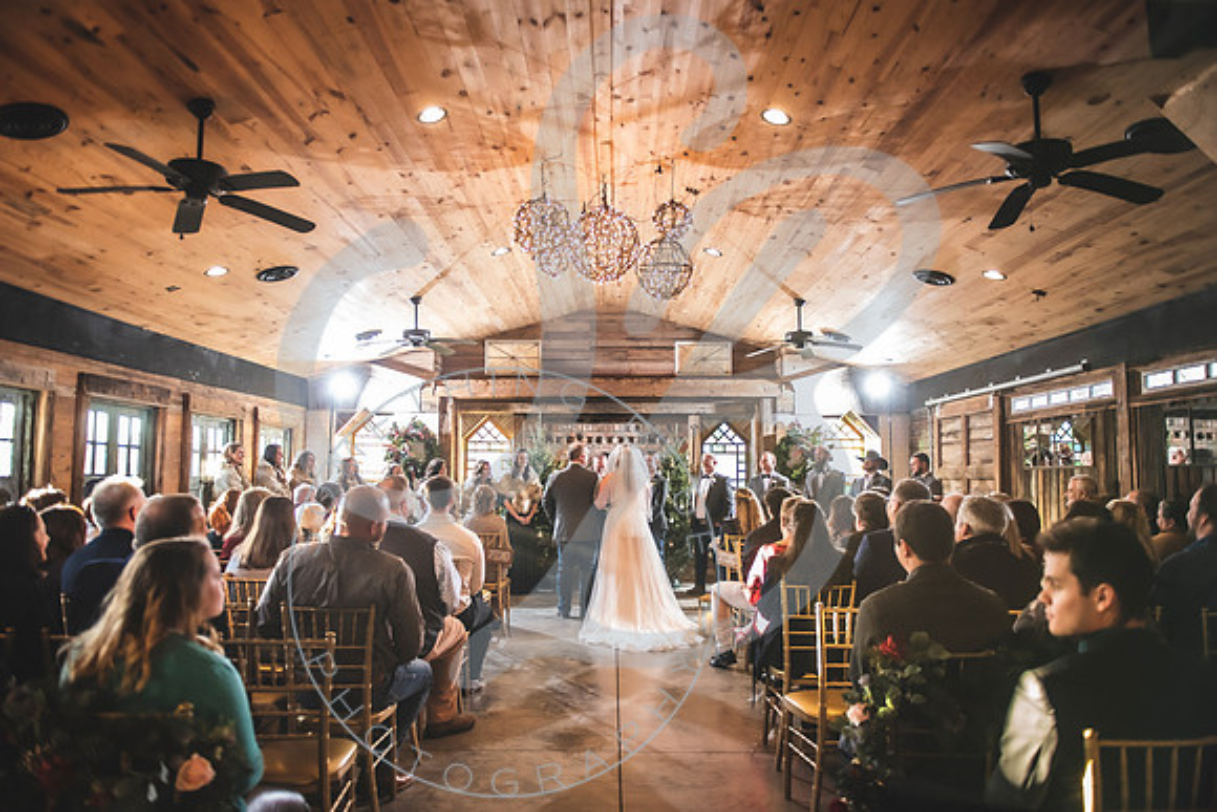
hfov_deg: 73.1
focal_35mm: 24
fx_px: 821
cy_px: 406
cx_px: 608
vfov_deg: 52.6
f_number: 2.8
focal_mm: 24
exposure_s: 1/160
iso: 2000
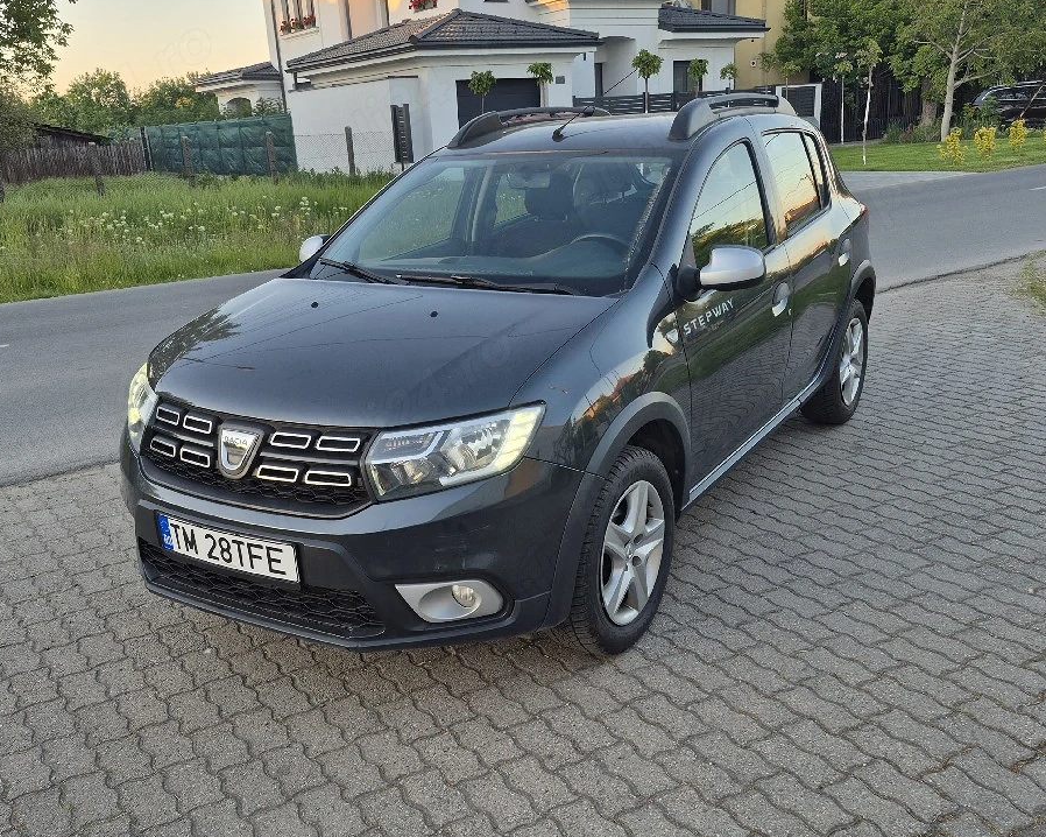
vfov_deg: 56.8
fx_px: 774
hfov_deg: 67.9
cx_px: 465
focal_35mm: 25
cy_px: 434
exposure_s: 1/182
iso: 40
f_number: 1.8
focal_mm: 5.4
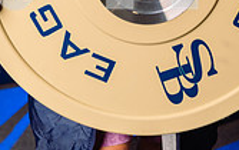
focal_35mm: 96
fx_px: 626
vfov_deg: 12.3
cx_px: 157
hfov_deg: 21.5
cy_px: -134
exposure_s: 1/250
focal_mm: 35
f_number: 4.5
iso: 100
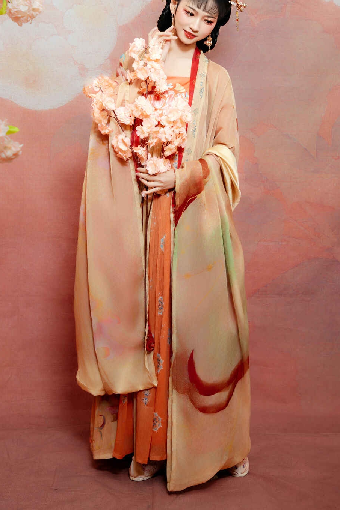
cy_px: 197
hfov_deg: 20.9
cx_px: 185
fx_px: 921
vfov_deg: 30.8
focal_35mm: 65
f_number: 5
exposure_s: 1/160
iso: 100
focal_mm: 50
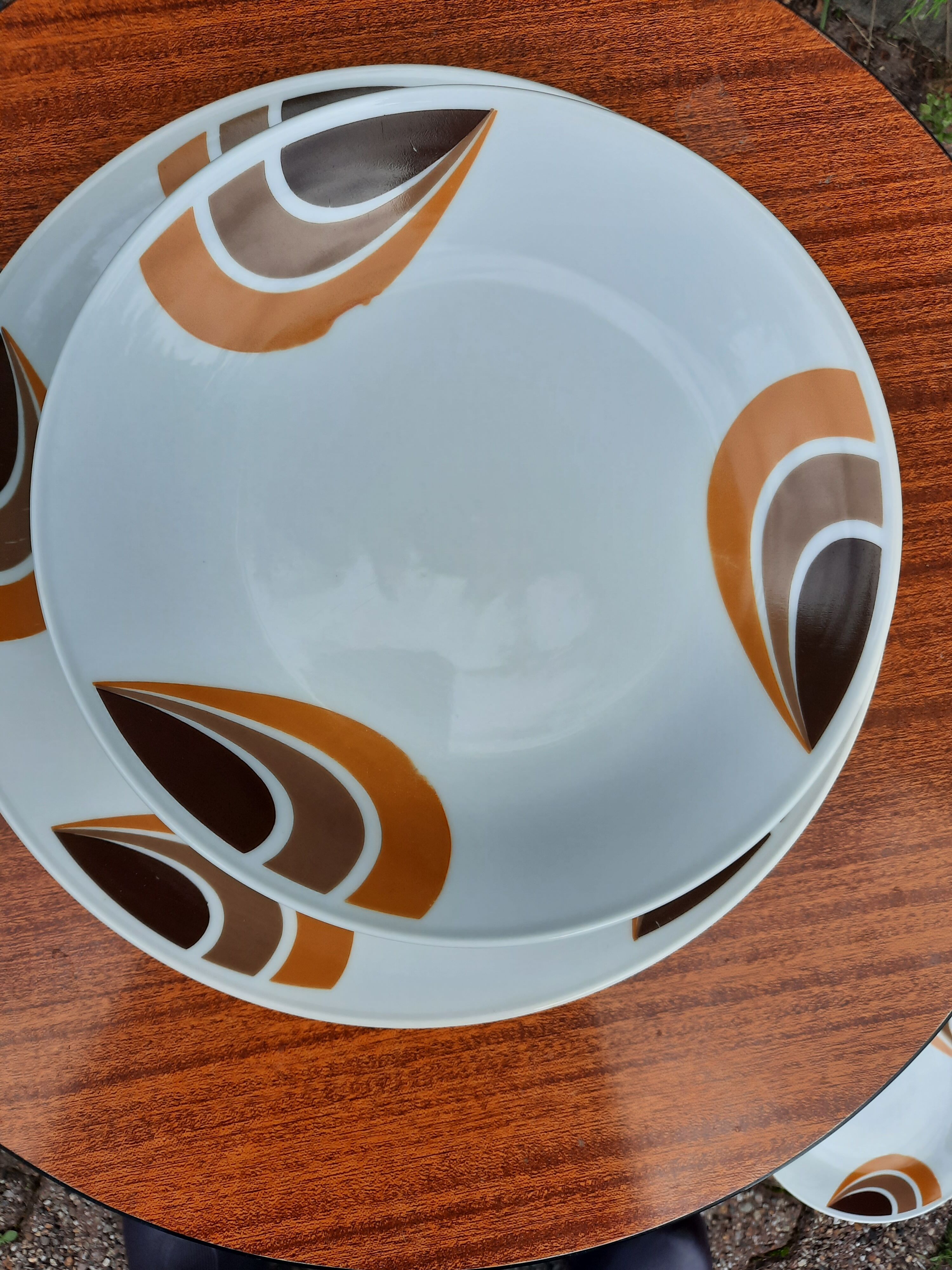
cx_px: 476
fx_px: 917
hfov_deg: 54.9
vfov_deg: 69.4
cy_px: 635
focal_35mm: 25
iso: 32
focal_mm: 4.6
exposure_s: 1/456
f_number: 2
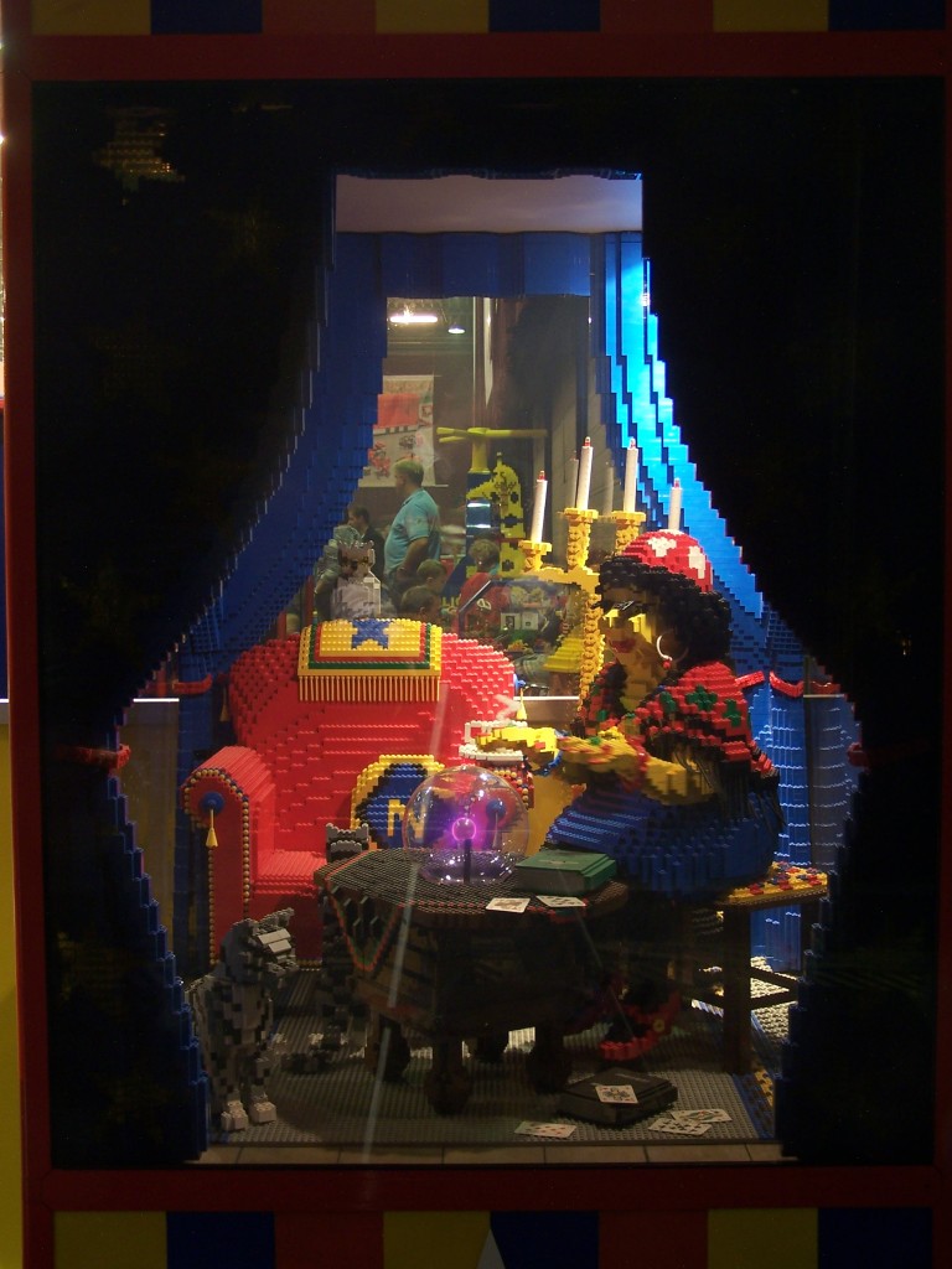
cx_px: 476
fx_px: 1760
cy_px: 634
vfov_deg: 39.7
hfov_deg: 30.3
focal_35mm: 48
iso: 80
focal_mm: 8
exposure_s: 1/2
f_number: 3
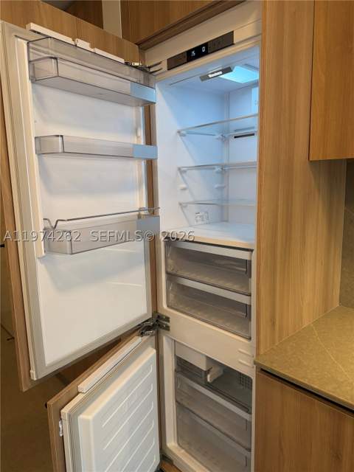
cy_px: 236
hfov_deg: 56.8
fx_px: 327
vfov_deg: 71.6
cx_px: 177
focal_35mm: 24
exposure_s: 1/142
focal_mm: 6.76
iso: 200
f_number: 1.78
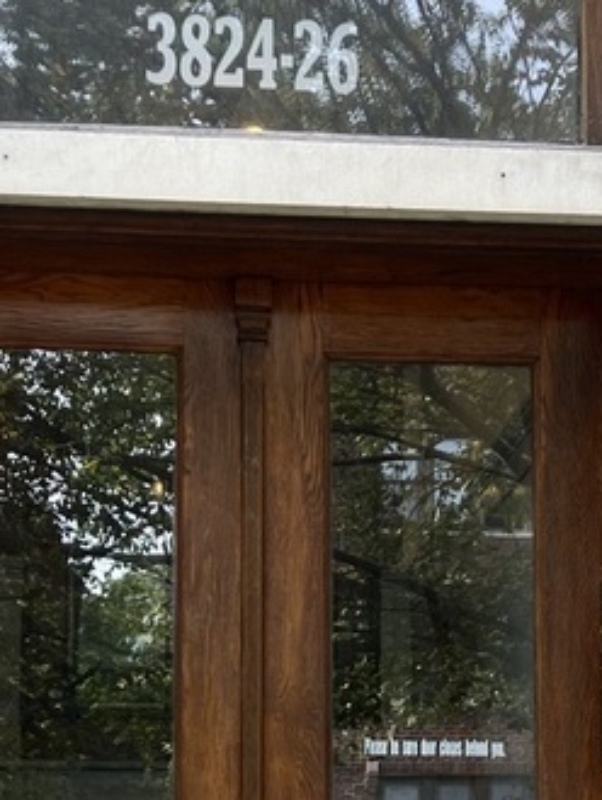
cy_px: 705
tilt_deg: +5.8
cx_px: 408
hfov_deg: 17.3
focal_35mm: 85
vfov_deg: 22.5
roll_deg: +1.7
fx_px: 1968
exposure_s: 1/176
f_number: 1.5
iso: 40
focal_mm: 5.7
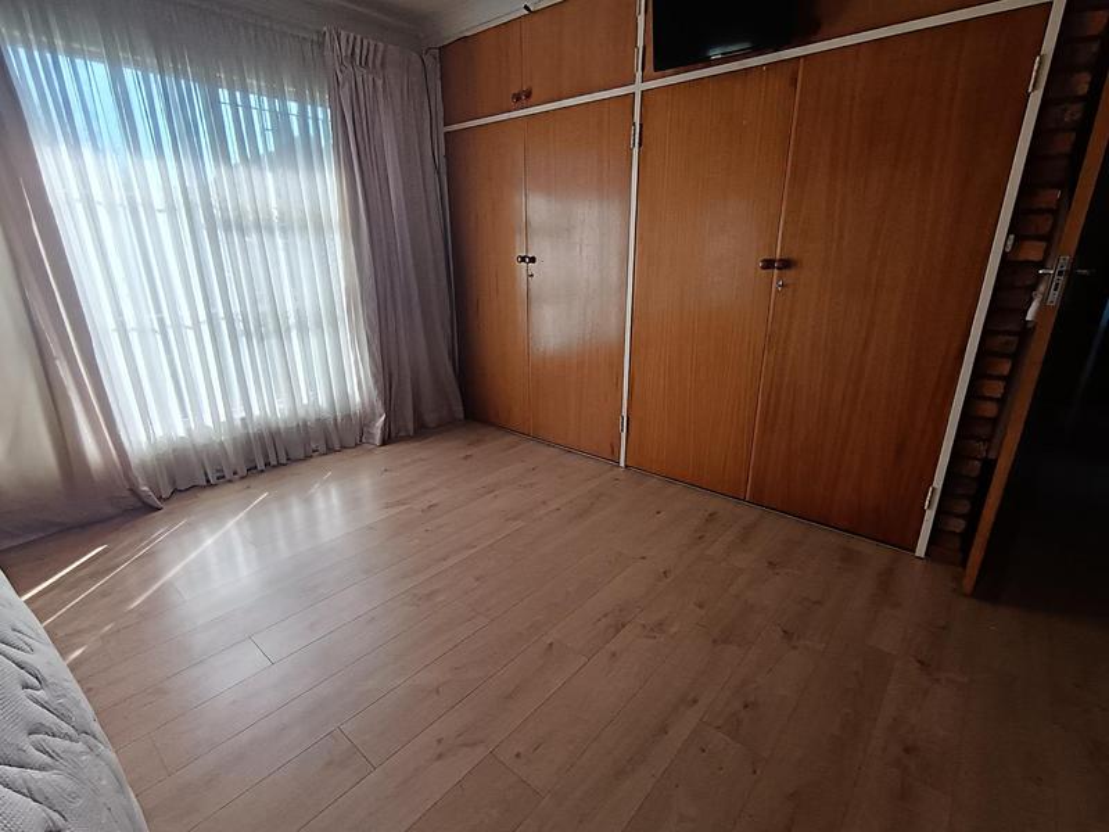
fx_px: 545
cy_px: 416
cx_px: 554
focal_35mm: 17
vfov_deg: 74.7
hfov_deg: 91.0
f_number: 2.2
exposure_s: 1/100
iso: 324
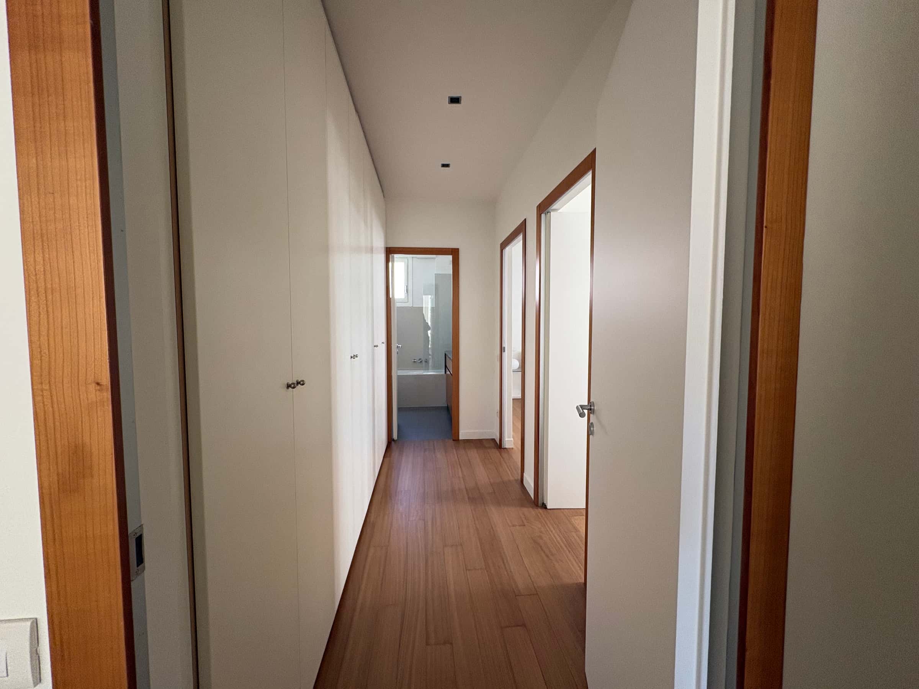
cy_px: 344
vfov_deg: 85.7
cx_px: 460
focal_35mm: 14
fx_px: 372
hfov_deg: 102.1
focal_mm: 2.22
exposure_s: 1/96
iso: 250
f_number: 2.2
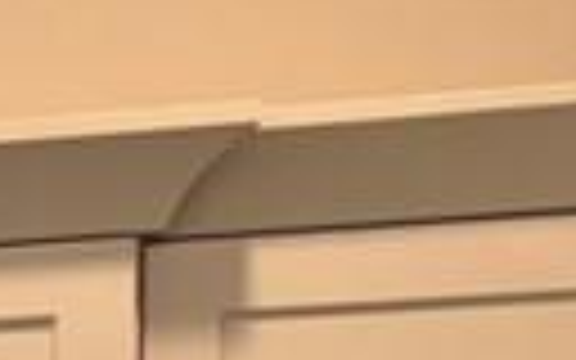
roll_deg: +1.6
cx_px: -1035
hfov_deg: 8.8
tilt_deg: -3.4
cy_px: 1197
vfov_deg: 5.9
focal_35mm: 203
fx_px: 3187
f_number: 1.78
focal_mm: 6.76
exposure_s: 1/120
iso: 160
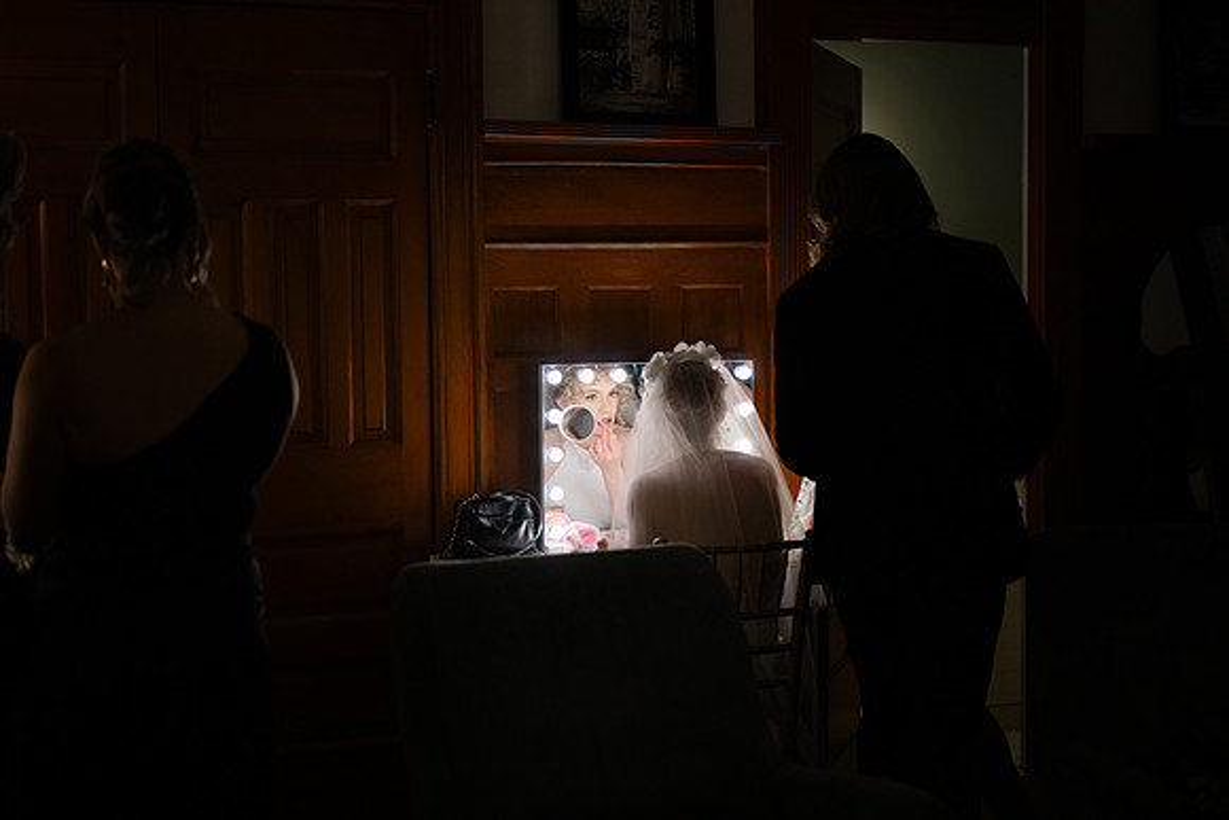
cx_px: 614
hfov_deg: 39.6
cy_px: 410
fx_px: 1707
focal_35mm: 50
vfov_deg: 27.0
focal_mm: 50
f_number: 1.8
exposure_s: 1/320
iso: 400
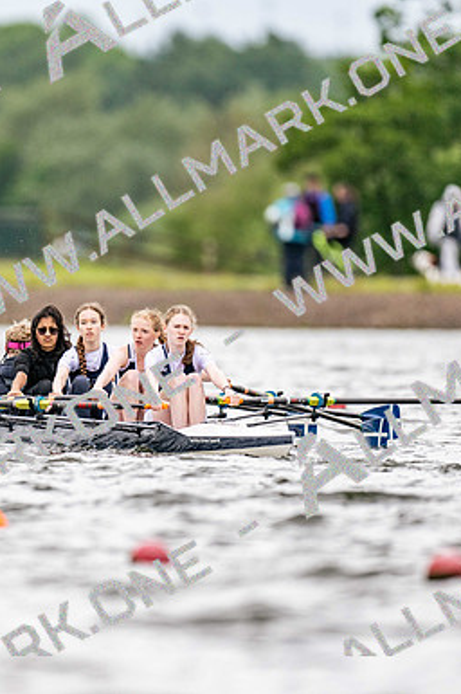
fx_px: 17414
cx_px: 142
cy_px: 347
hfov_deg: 1.5
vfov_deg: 2.3
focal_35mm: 905
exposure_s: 1/2500
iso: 500
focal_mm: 600
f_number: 4
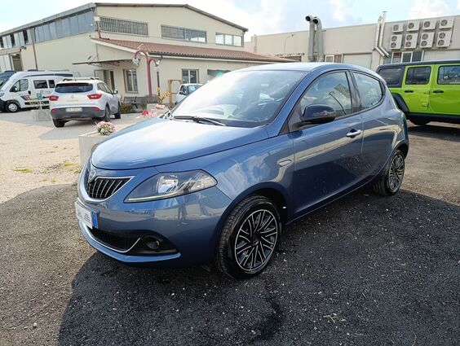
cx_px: 230
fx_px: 306
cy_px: 173
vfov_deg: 59.0
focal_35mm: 23
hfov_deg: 73.8
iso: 50
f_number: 1.65
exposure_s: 1/257
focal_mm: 6.11
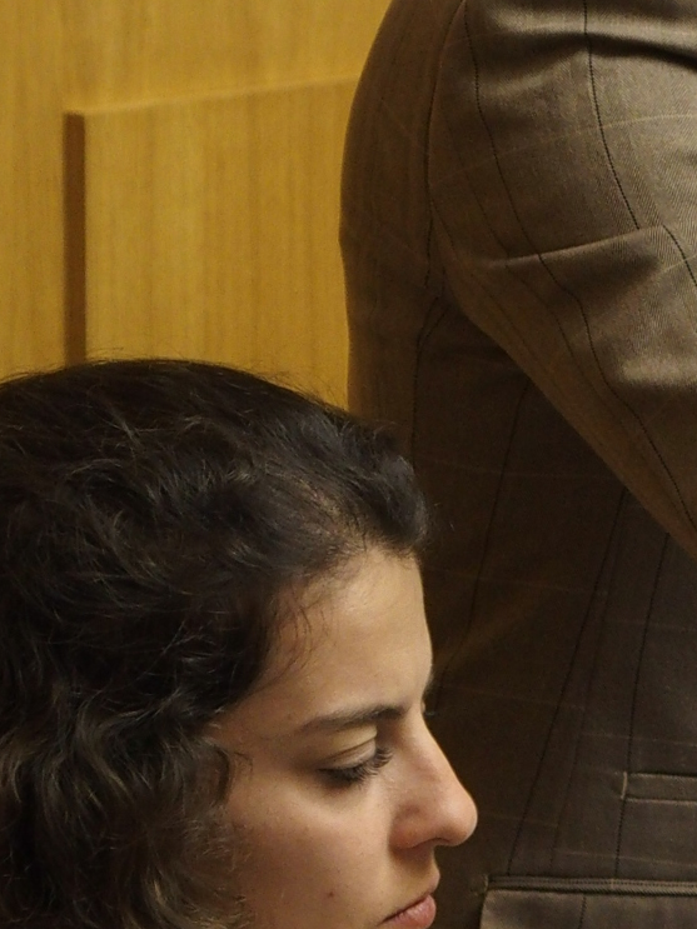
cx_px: 863
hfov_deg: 3.3
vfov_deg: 4.4
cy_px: 551
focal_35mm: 455
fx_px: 12219
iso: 400
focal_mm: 35
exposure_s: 1/80
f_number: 2.8
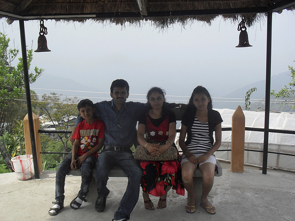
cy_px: 110
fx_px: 298
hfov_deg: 52.6
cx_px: 148
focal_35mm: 35
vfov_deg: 40.7
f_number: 8.4
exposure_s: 1/125
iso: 100
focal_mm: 6.3
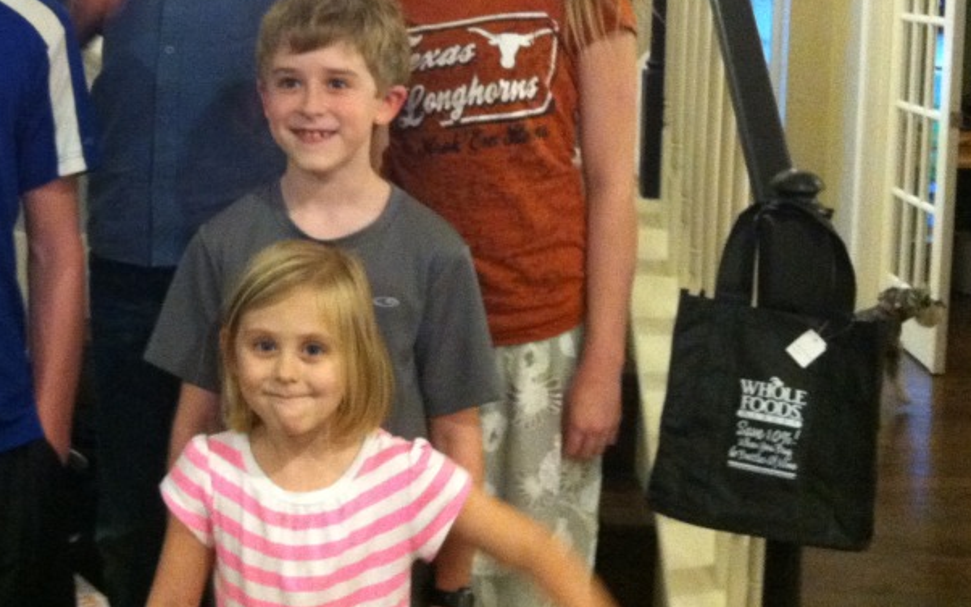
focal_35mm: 63
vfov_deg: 20.3
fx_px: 1667
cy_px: 89
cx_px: 198
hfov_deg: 31.7
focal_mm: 3.85
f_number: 2.8
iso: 640
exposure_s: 1/15
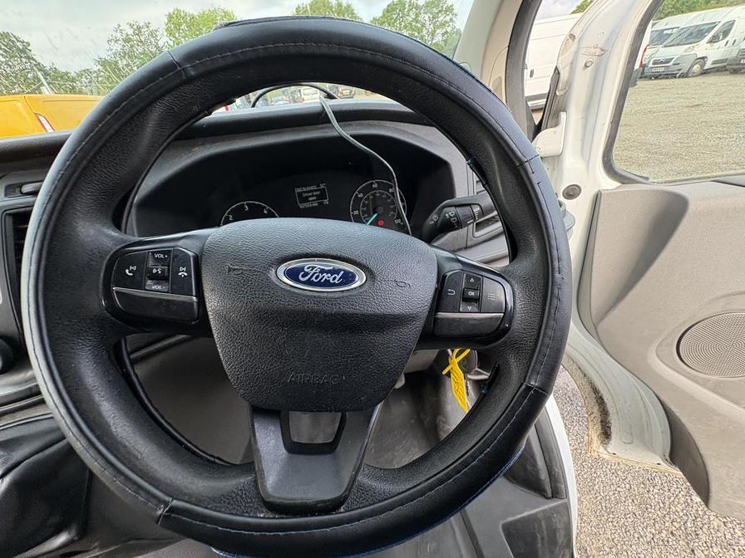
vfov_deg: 85.7
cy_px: 279
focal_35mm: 14
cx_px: 372
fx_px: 301
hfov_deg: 102.1
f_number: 2.2
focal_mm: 2.22
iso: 125
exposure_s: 1/131
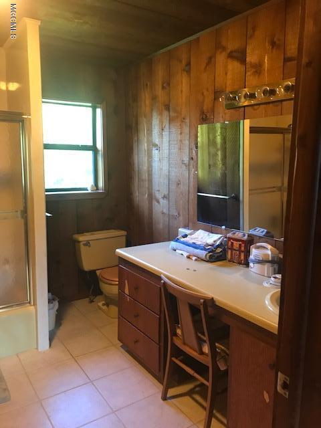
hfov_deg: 49.7
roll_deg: +0.6
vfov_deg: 63.4
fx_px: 346
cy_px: 214
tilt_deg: -7.9
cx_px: 160
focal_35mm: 28
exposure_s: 1/12
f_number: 1.8
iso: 100
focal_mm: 3.99
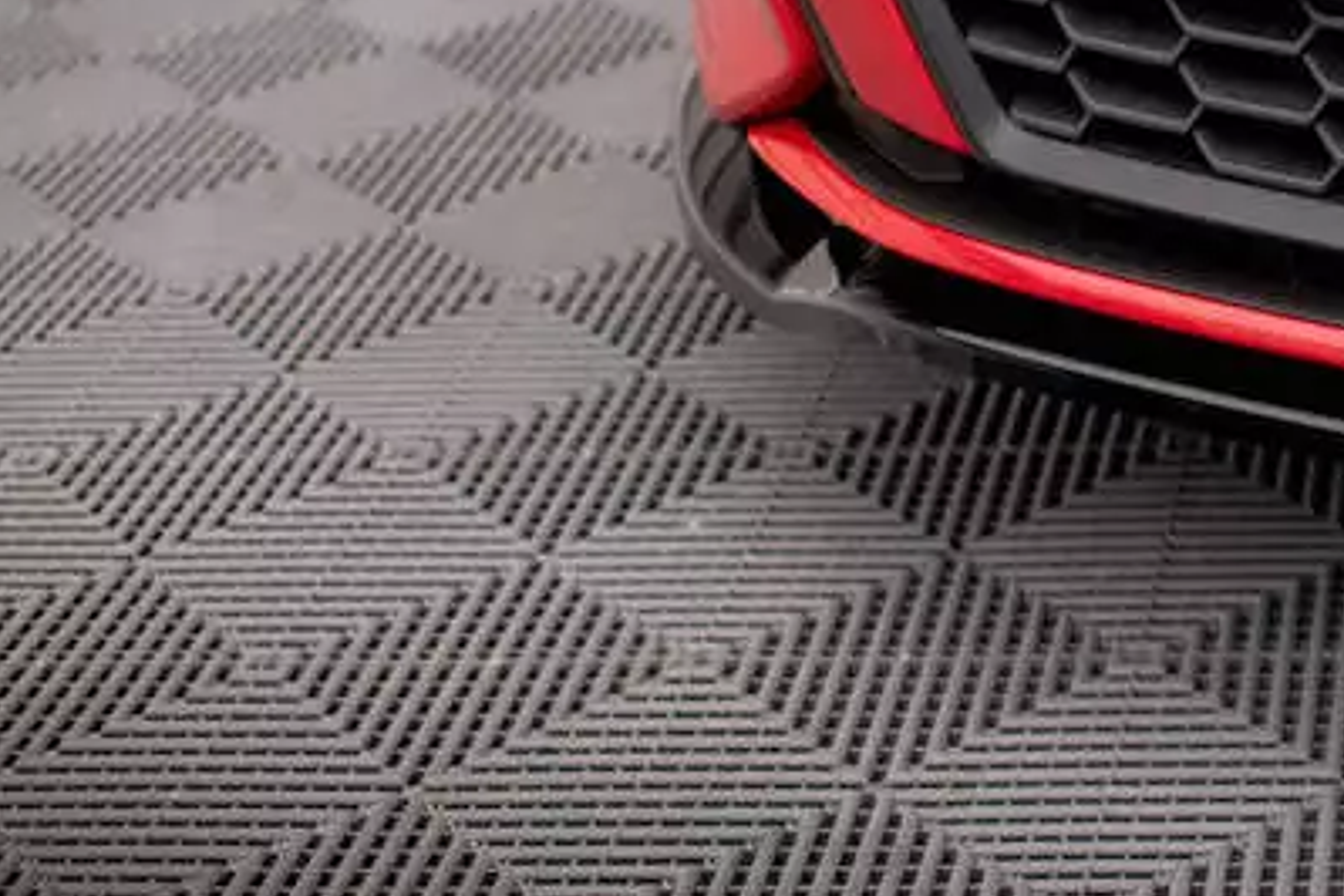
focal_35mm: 89
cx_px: 1506
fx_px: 3322
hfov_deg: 21.6
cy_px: 177
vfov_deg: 15.3
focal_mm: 35
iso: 1000
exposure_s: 1/100
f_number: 2.5
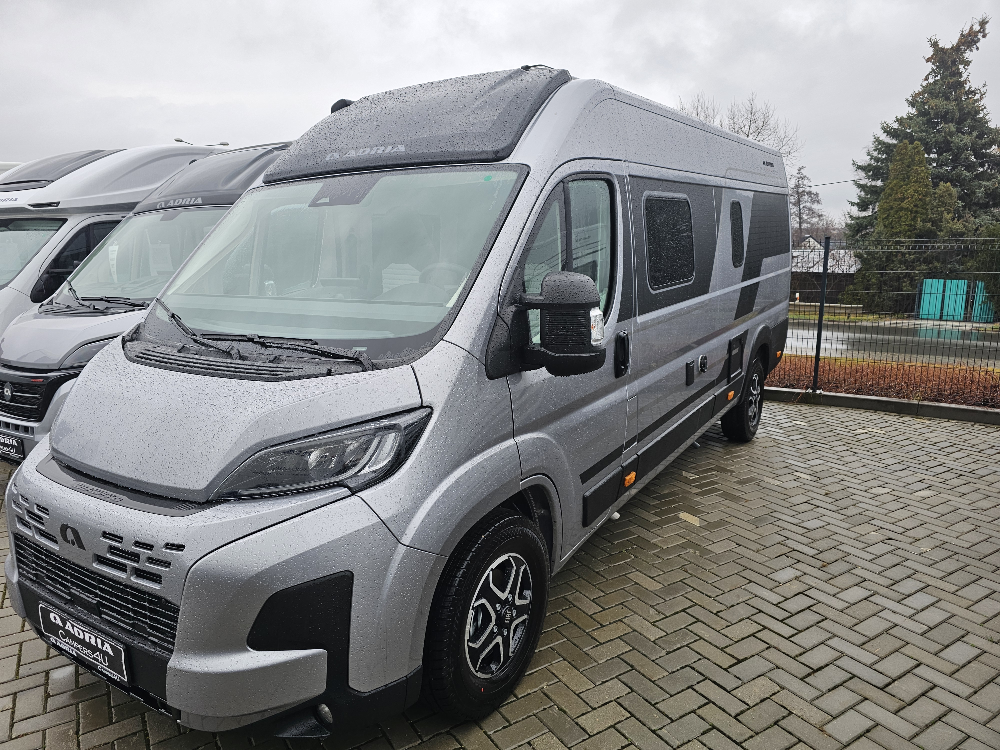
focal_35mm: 23
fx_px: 664
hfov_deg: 73.9
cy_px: 375
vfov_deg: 58.9
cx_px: 500
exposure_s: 1/180
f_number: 1.7
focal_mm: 6.3
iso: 25
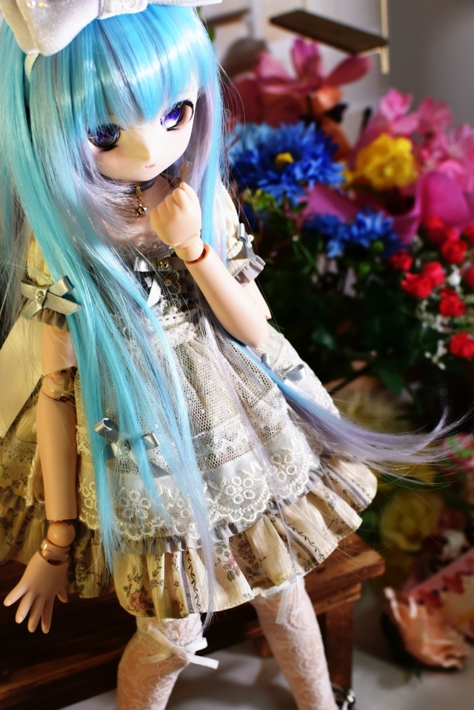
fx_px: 1296
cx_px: 224
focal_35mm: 66
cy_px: 375
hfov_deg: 20.7
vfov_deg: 30.7
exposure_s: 1/60
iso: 450
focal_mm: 35
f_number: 4
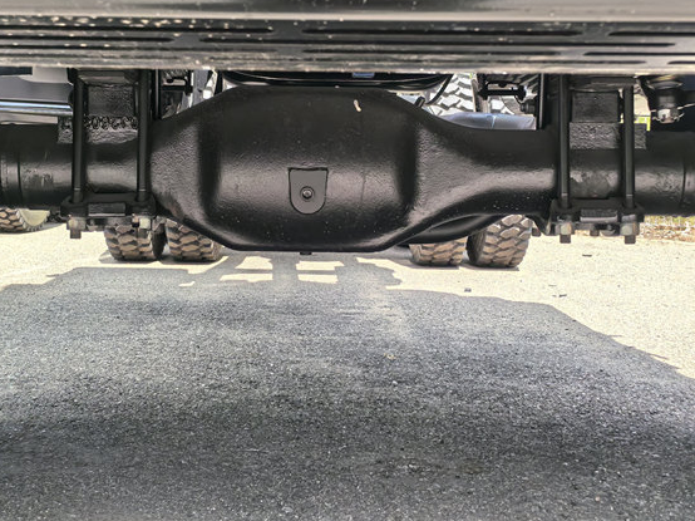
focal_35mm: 52
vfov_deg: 28.0
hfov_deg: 36.8
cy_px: 227
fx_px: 1044
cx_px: 324
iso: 50
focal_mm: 5.75
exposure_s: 1/1256
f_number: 2
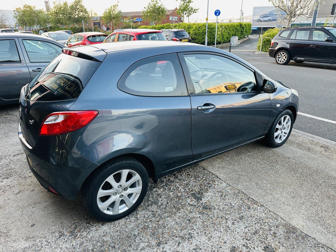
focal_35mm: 24
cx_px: 168
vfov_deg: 56.8
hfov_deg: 71.6
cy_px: 126
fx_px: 233
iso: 125
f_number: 1.78
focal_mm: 6.86
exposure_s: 1/100
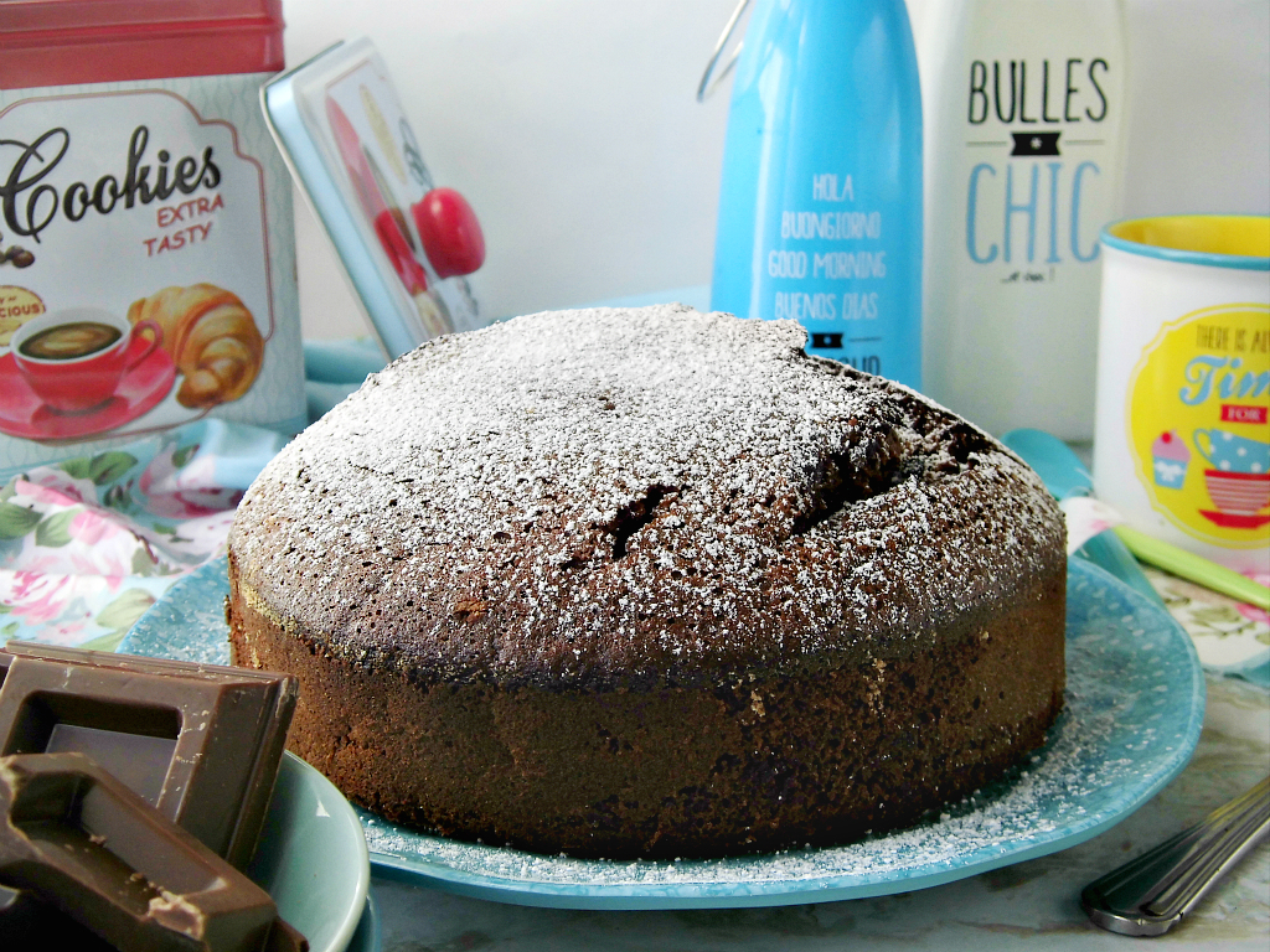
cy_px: 476
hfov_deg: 40.4
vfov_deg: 30.9
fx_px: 1724
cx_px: 635
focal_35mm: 47
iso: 100
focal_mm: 8.3
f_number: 3.4
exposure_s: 1/100
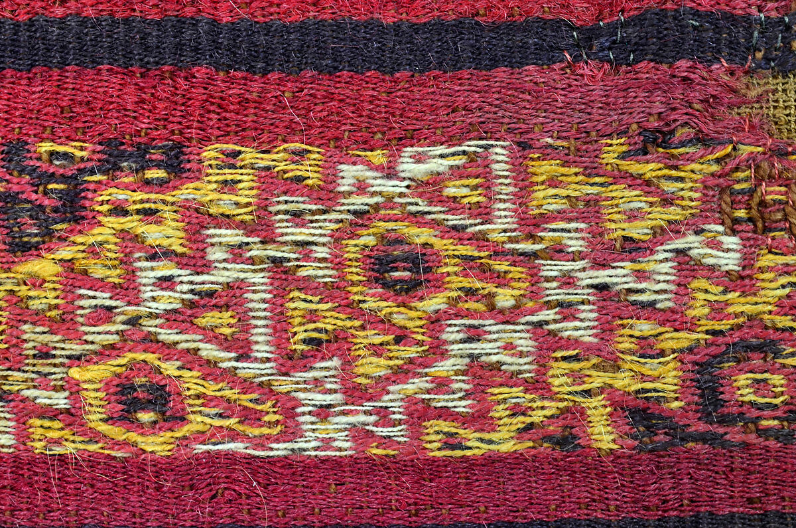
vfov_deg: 16.5
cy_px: 264
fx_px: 1821
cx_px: 398
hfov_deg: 24.7
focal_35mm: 82
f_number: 8
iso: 800
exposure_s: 1/50
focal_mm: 55
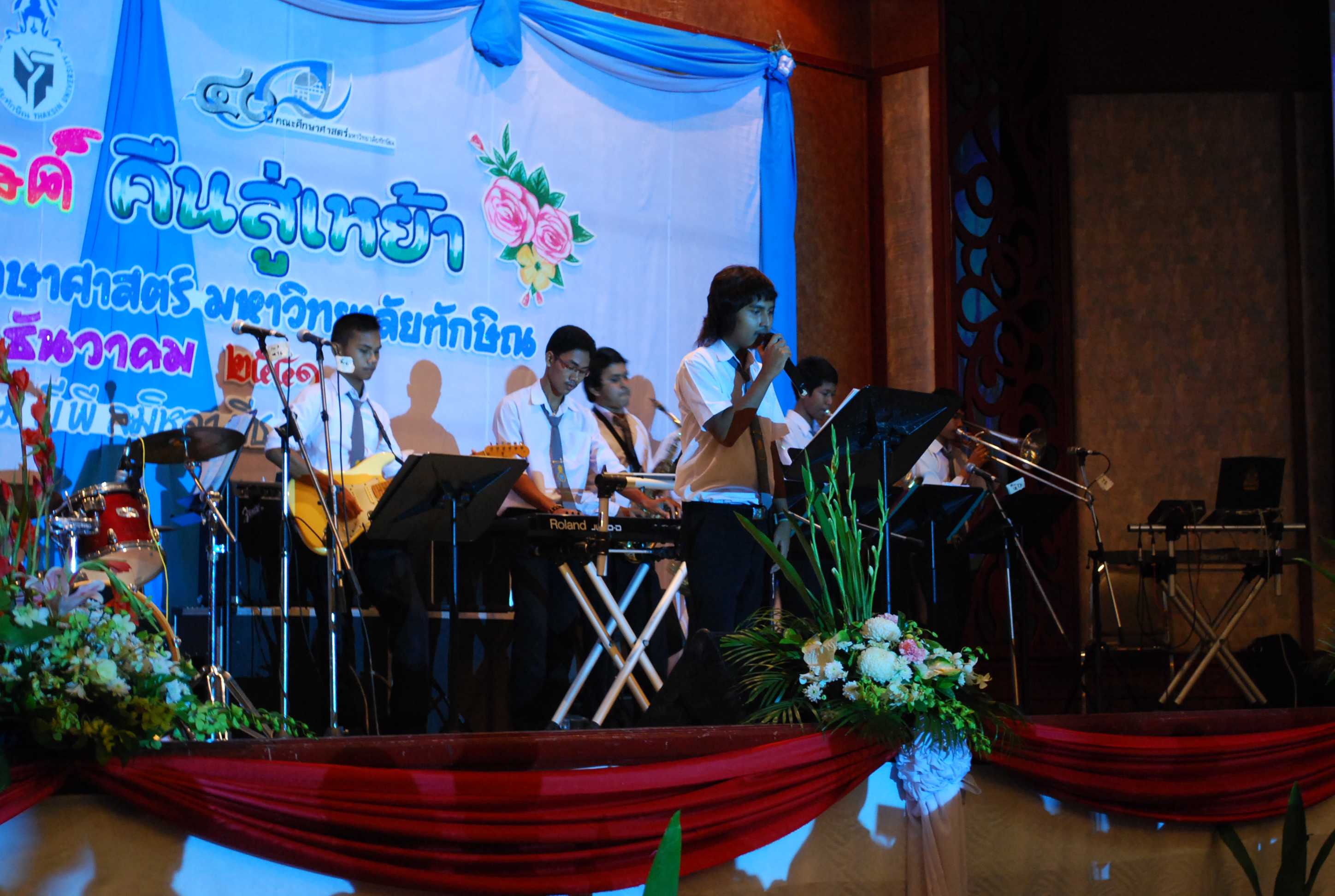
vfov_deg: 20.7
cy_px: 448
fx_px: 2453
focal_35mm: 66
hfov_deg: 30.5
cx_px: 668
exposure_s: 1/10
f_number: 5.3
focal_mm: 44
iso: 800
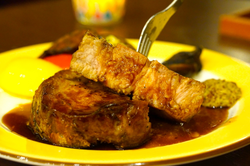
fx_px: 520
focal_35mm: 75
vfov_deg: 18.2
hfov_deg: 27.0
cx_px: 125
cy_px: 83
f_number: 4
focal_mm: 50
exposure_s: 1/8
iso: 3200
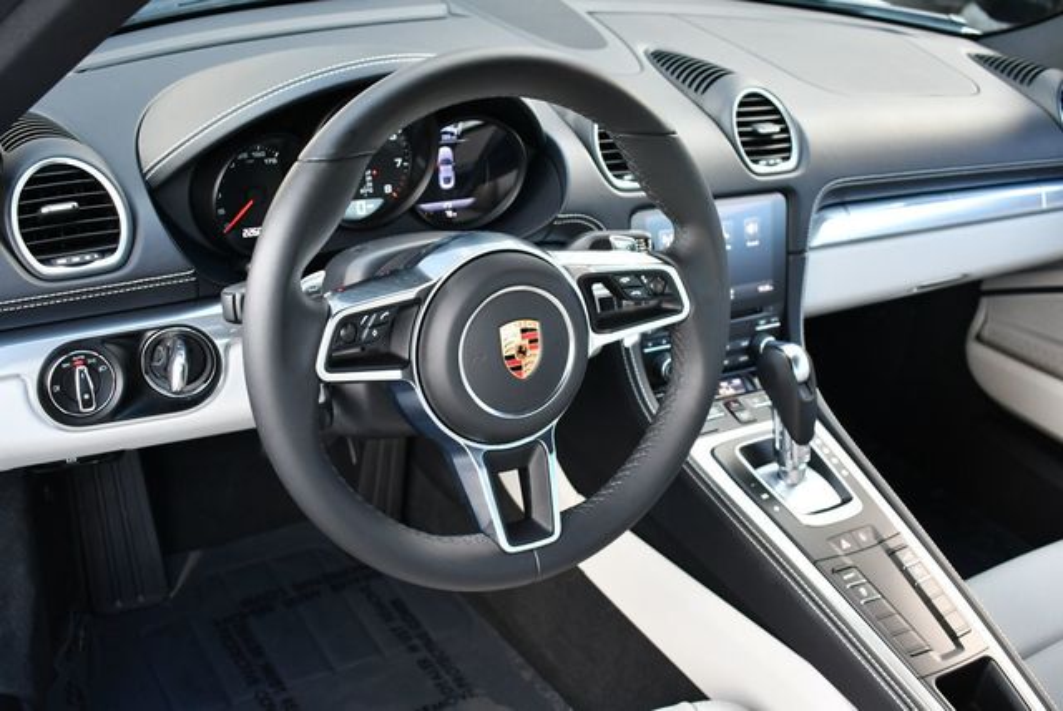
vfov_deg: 32.0
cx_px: 532
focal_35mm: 42
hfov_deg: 46.4
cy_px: 356
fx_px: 1241
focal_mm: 21
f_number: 3.8
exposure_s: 1/200
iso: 800
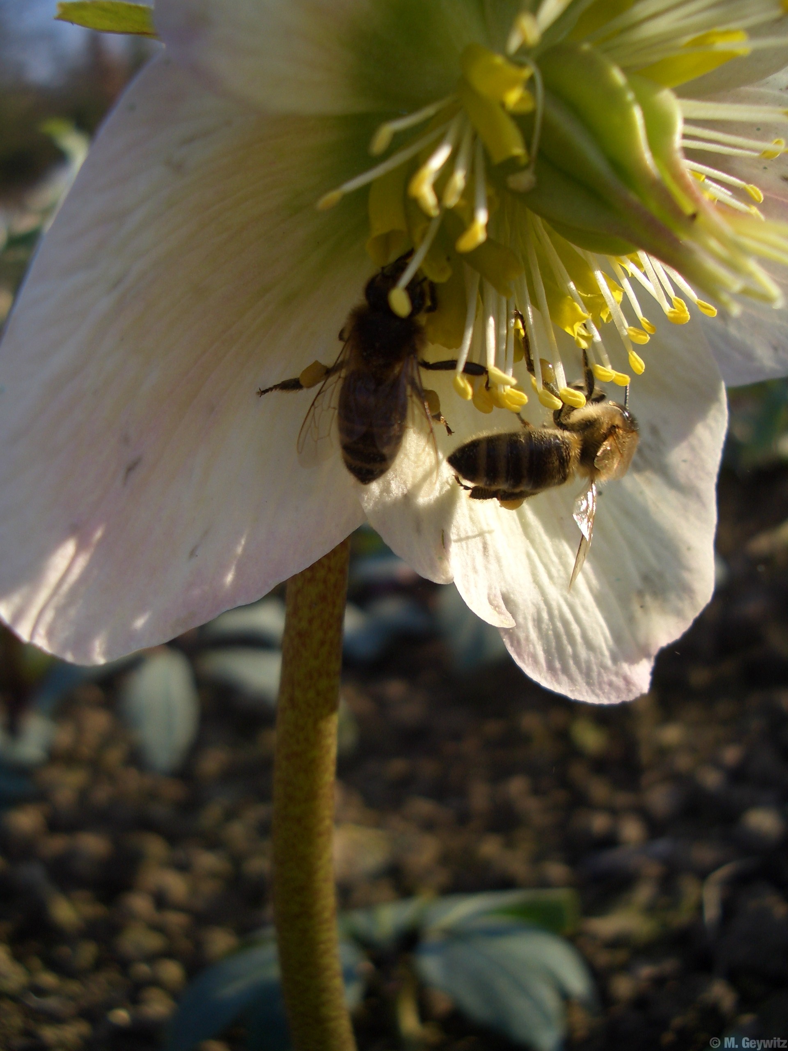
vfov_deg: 52.6
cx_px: 394
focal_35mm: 35
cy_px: 526
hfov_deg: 40.7
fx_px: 1062
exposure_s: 1/640
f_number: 2.6
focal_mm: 5.8
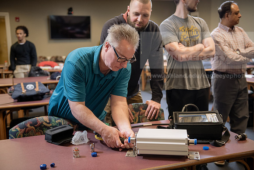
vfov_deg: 30.5
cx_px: 127
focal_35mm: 44
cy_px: 85
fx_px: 311
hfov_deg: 44.5
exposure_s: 1/200
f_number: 3.2
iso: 1250
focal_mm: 44
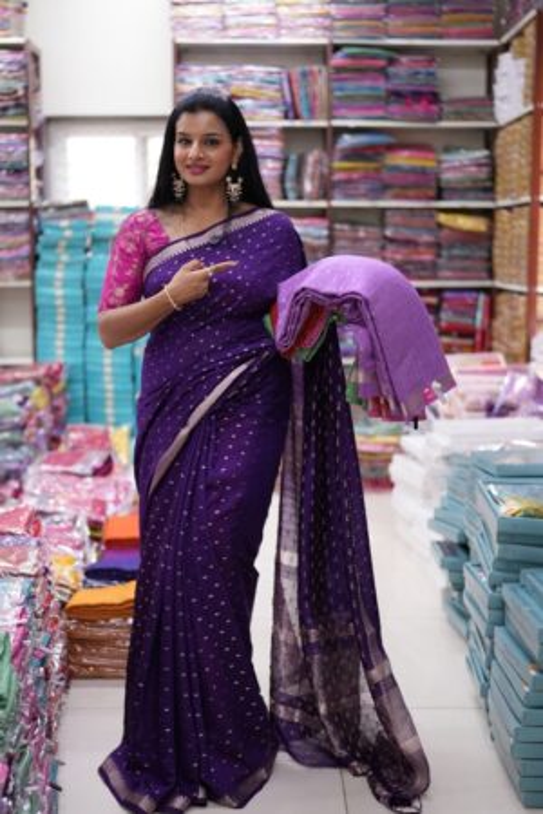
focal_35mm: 52
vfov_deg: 38.2
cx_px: 272
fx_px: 1176
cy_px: 407
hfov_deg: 26.0
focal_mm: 35
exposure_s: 1/100
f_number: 1.4
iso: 200
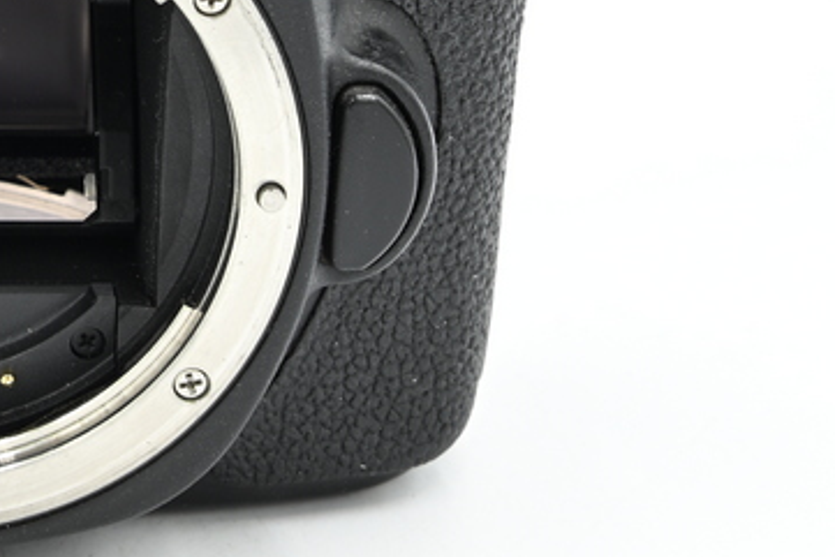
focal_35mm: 208
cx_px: -146
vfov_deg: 6.6
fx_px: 4826
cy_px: -75
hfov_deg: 9.8
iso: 200
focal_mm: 75
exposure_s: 1/15
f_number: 14
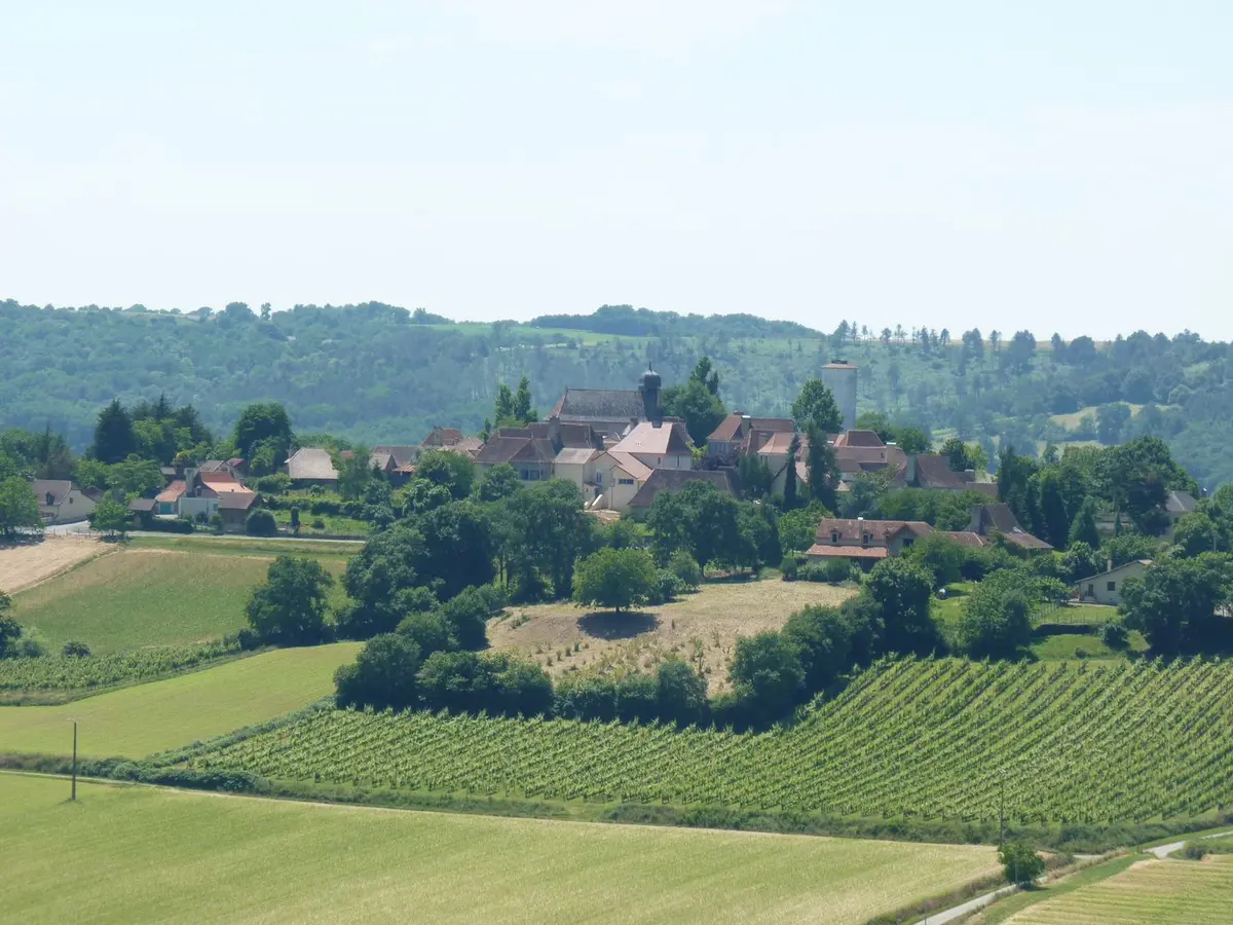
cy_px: 462
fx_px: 6839
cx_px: 616
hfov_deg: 10.3
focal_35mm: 192
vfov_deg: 7.7
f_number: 5.6
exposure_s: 1/250
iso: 80
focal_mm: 34.2
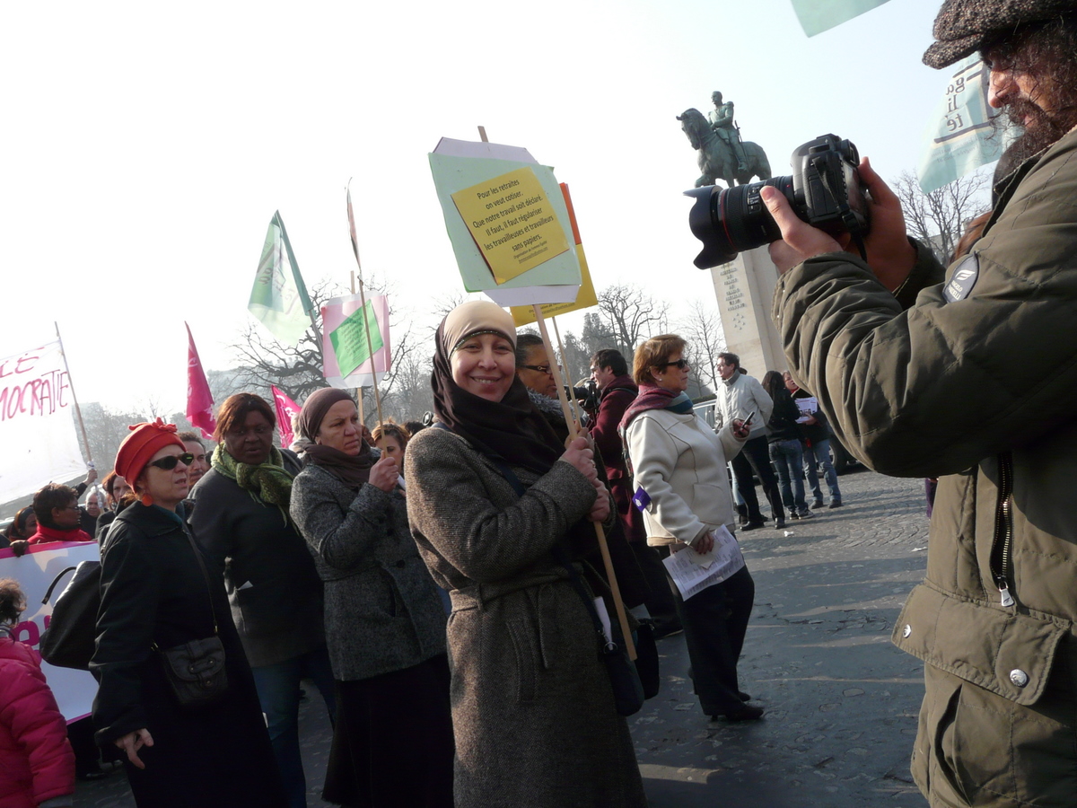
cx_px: 538
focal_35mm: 28
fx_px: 871
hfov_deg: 63.4
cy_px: 404
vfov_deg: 49.7
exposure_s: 1/250
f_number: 5.6
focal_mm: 4.6
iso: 100
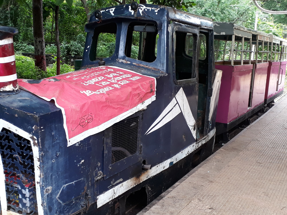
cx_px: 121
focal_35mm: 43
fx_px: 357
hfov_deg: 43.7
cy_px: 115
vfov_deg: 33.6
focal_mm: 3.6
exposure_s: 1/33
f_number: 1.9
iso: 40
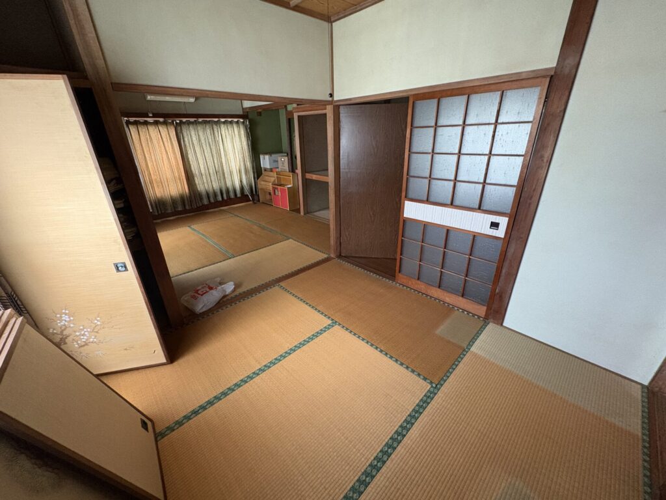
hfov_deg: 102.1
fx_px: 269
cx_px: 333
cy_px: 250
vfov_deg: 85.7
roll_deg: +3.1
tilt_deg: -25.0
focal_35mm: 14
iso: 500
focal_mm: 2.22
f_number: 2.2
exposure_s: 1/60
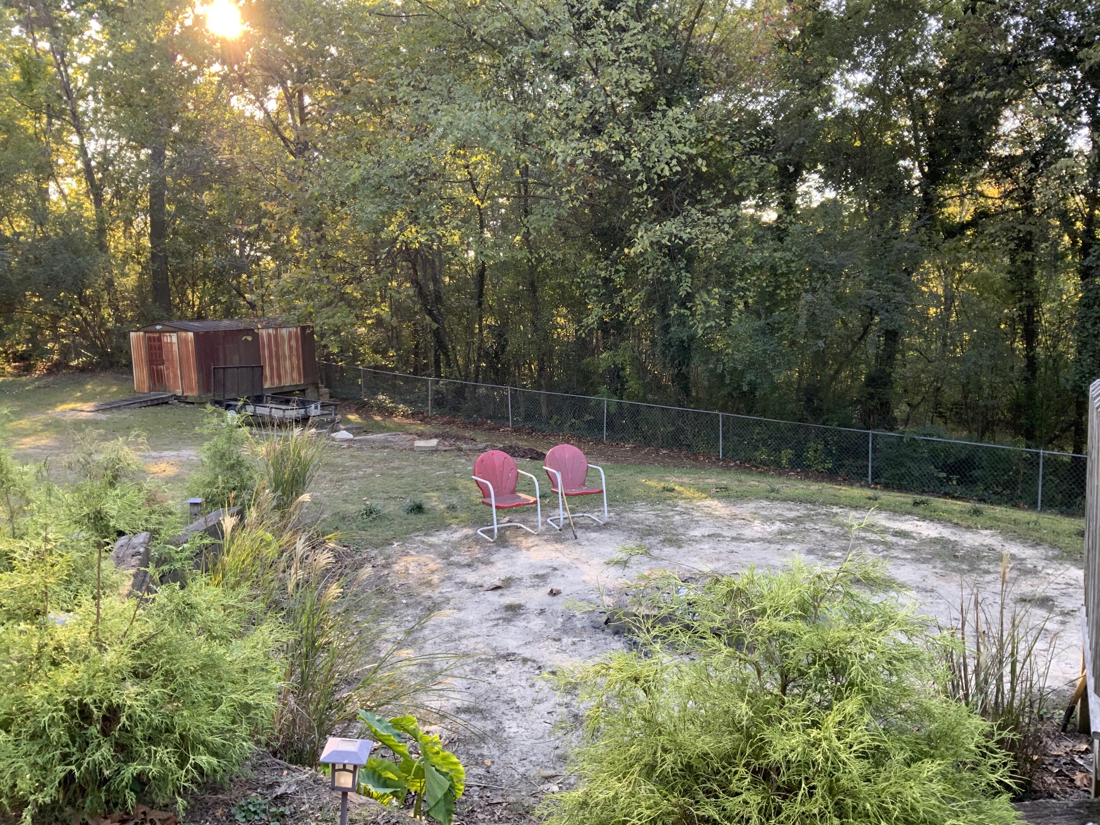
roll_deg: +2.0
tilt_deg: -6.8
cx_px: 550
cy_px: 412
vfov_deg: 48.2
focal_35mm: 29
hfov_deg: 61.7
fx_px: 922
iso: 64
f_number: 1.8
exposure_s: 1/113
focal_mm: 3
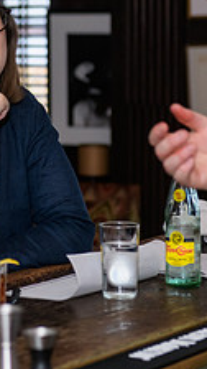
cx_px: -48
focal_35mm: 168
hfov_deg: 7.2
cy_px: 67
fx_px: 1639
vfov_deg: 12.7
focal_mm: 62
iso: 1000
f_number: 3.2
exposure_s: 1/125
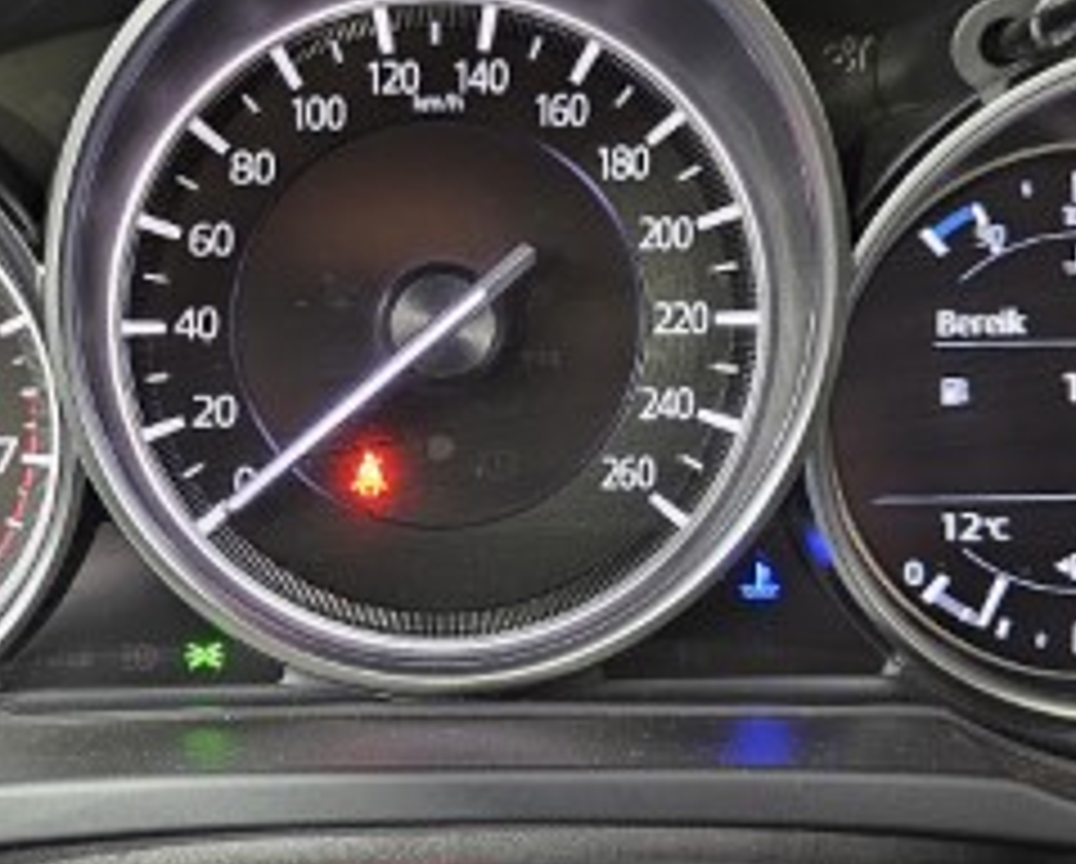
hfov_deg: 31.2
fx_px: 1914
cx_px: 356
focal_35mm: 60
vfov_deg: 25.4
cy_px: 378
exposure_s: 1/28
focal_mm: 6.3
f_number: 1.7
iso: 800
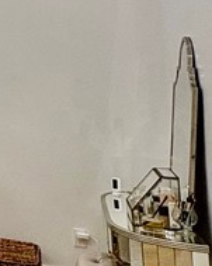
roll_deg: -0.3
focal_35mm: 74
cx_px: -265
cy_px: 7
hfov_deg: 14.9
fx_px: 581
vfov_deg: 24.7
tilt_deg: +5.6
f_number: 2.2
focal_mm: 2.22
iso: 160
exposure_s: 1/120
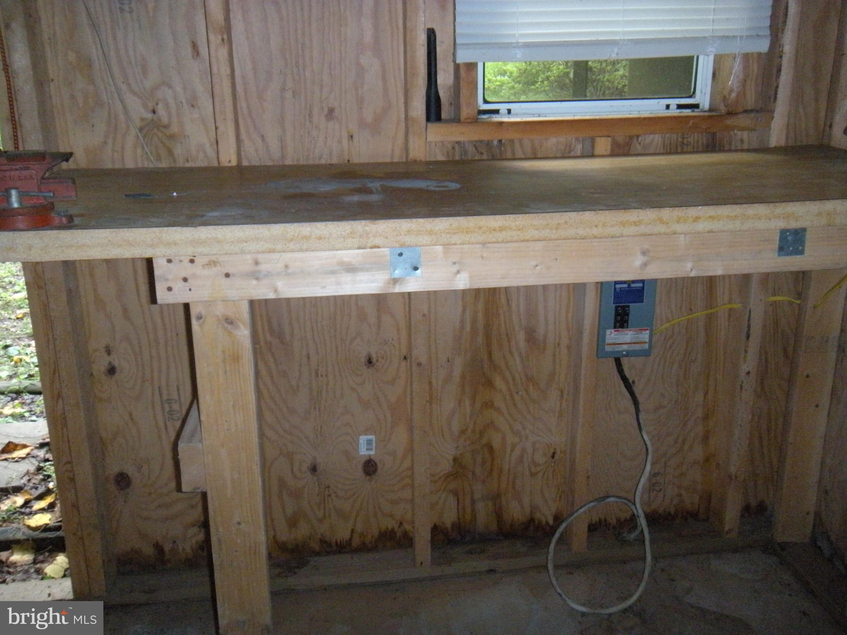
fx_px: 856
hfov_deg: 52.6
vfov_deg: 40.7
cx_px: 424
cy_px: 318
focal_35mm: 35
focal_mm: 5.9
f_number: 3.8
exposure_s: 1/60
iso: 400
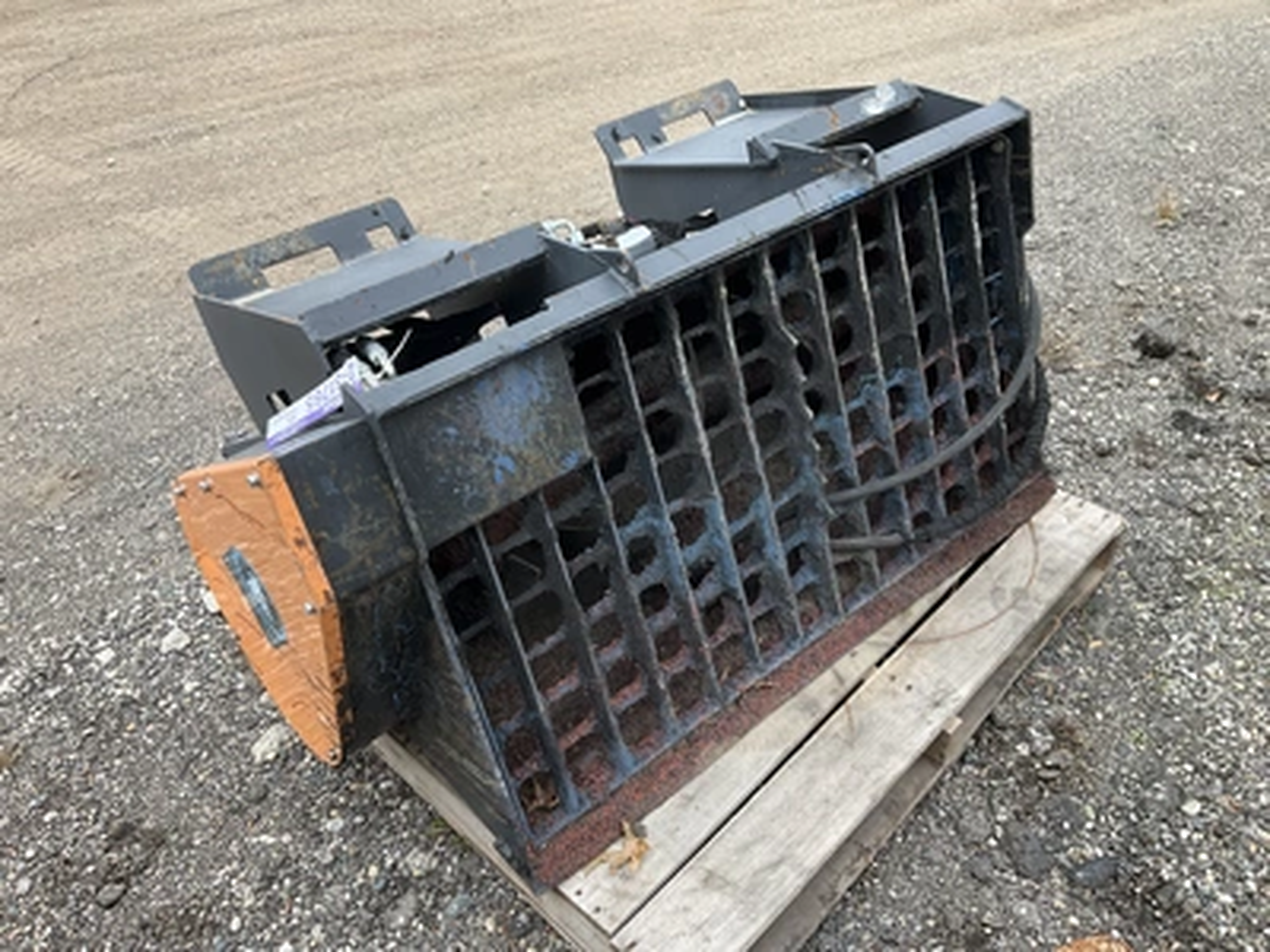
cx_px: 635
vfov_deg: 48.2
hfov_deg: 61.7
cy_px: 476
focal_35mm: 29
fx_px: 1064
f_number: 1.8
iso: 20
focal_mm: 3
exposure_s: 1/122
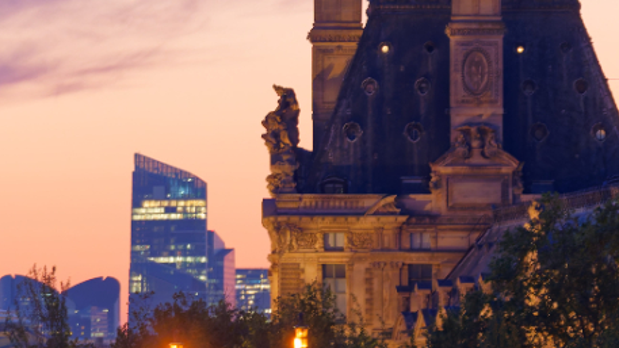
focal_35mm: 743
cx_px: 615
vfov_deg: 1.6
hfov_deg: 2.9
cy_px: 389
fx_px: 12194
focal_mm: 200
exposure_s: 1/8
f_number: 3.2
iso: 800
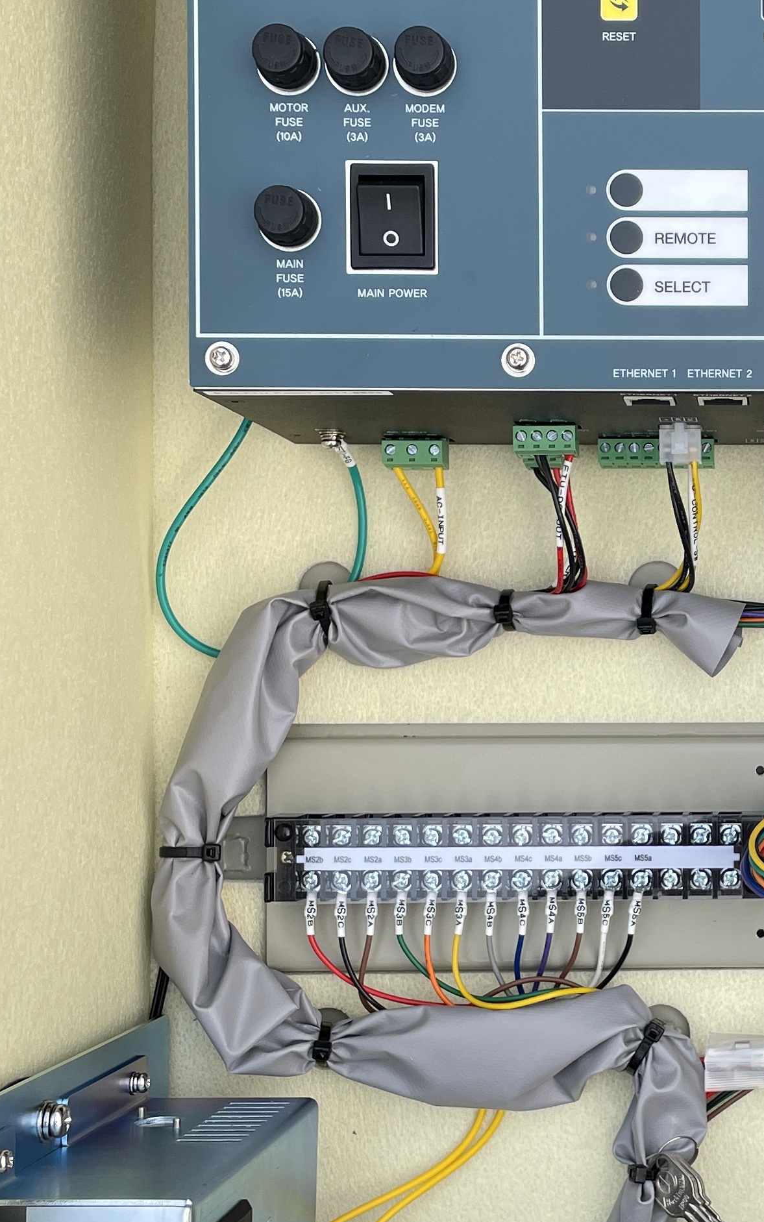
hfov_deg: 21.1
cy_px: 660
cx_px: 799
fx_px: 1965
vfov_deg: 34.5
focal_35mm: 59
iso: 32
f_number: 1.6
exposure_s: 1/1159
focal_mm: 4.2
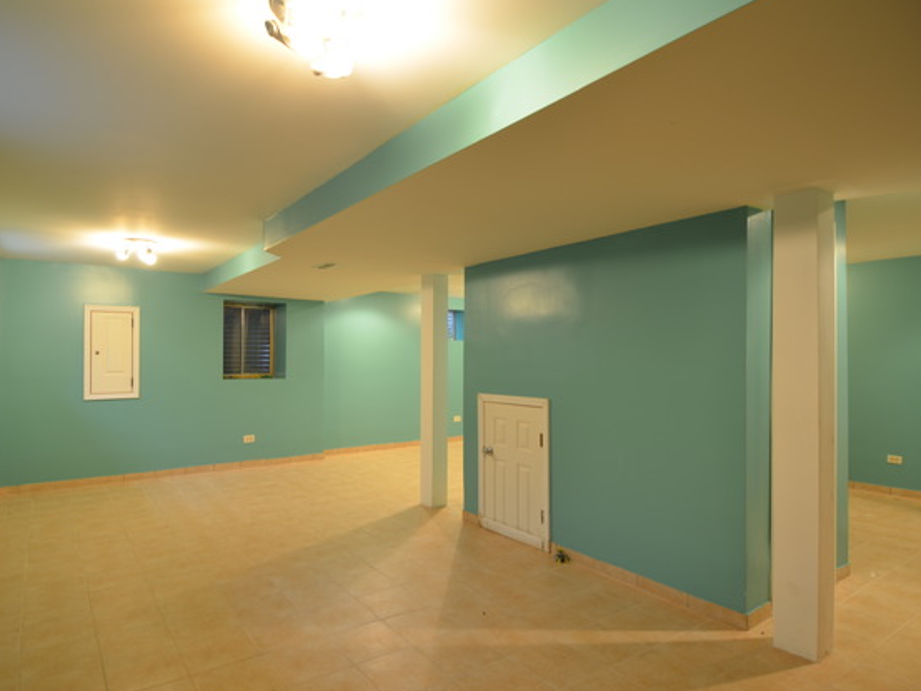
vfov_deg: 66.0
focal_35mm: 20
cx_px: 403
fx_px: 532
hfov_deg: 81.4
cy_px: 348
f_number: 4
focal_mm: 12
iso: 100
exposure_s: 1/2.5
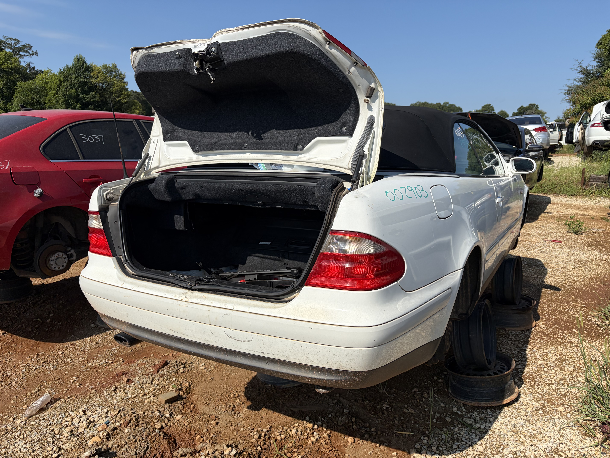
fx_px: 458
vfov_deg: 53.1
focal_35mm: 26
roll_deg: +0.2
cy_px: 229
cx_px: 305
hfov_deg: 67.3
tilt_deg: -10.5
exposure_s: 1/6993
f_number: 1.6
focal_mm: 5.96
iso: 64
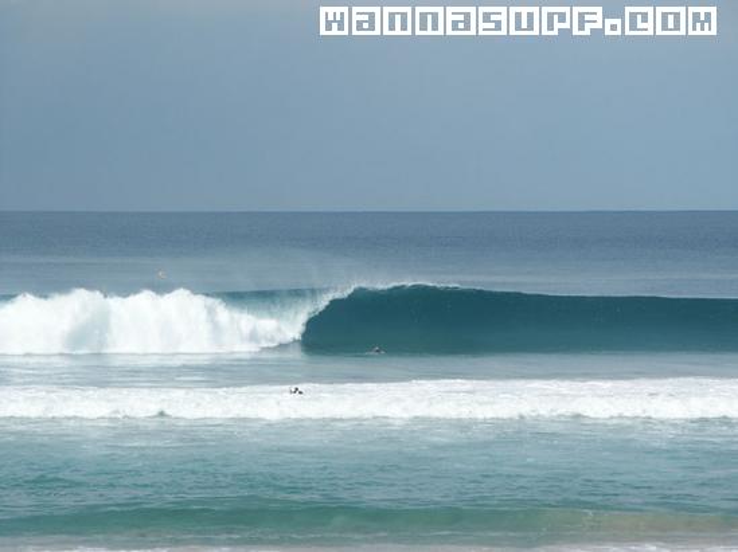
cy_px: 276
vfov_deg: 7.5
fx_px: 4240
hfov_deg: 9.9
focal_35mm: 199
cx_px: 369
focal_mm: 50.29
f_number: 5.6
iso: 100
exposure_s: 1/1000
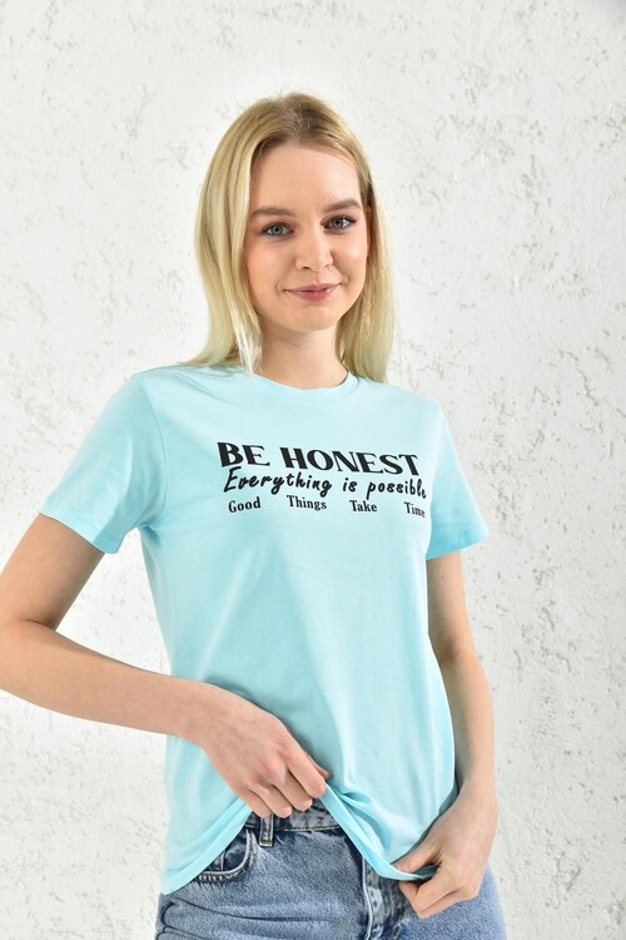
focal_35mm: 48
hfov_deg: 28.1
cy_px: 470
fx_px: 1252
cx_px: 313
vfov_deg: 41.1
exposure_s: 1/160
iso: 100
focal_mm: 48
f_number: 7.1
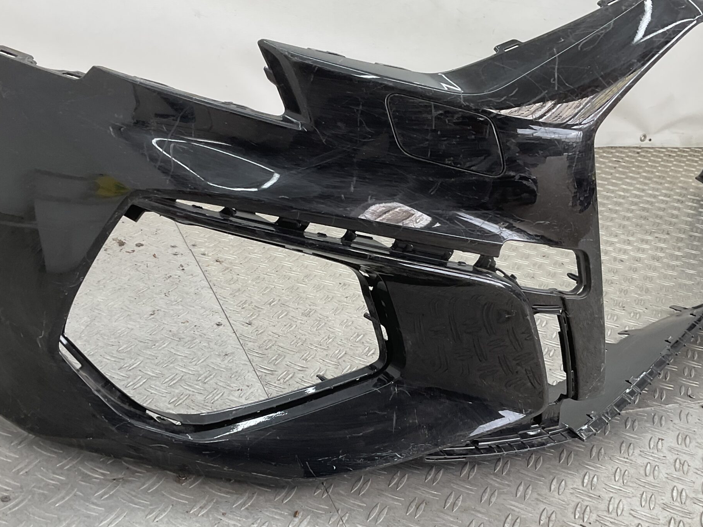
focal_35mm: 41
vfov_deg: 35.1
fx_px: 833
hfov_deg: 45.7
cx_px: 325
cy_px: 267
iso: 20
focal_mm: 3
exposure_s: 1/100
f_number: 1.8
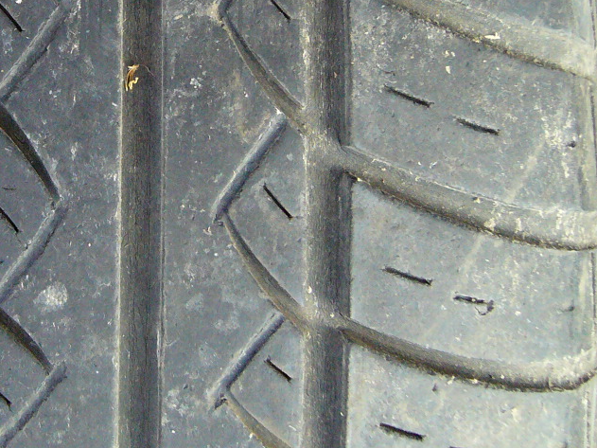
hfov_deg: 26.9
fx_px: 1224
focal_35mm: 71
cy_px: 25
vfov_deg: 20.2
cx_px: 127
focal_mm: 5.8
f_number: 2.8
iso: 400
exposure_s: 1/200
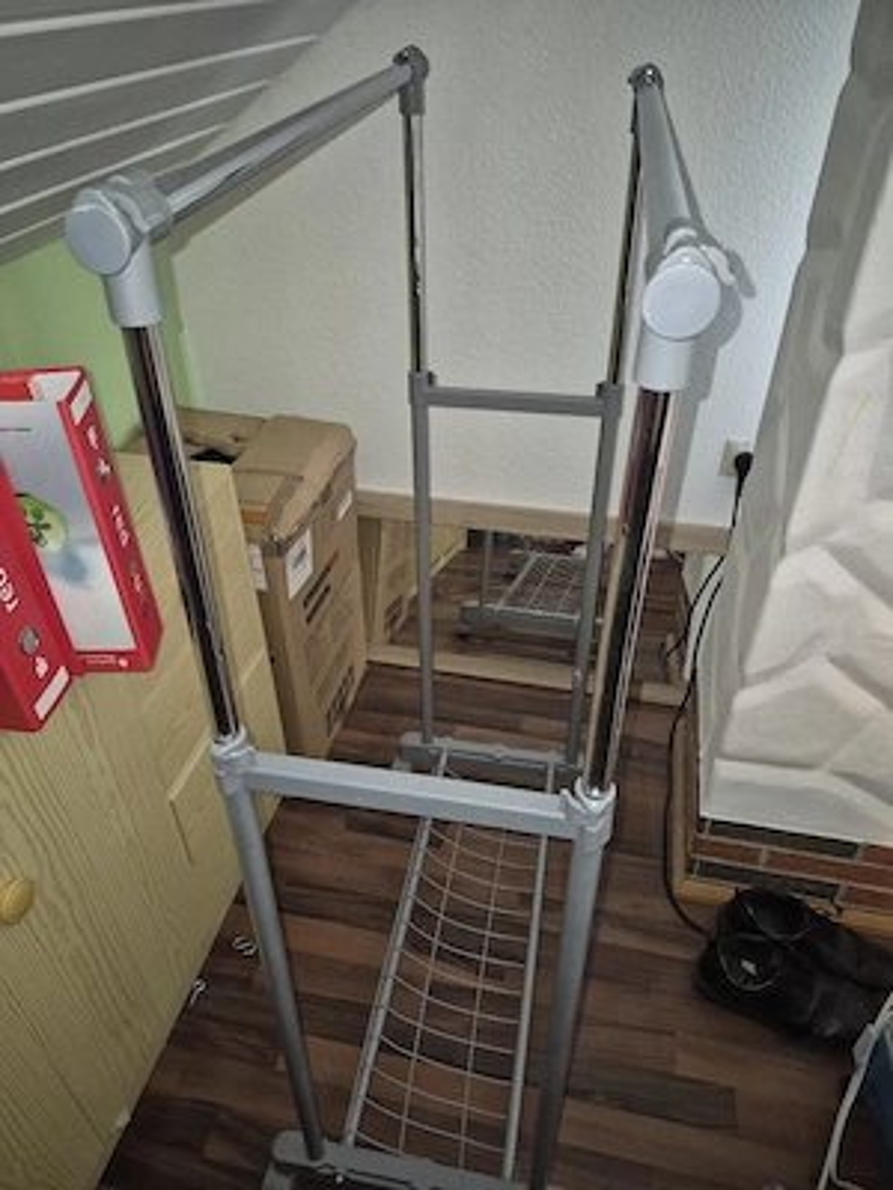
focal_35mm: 23
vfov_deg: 73.9
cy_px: 595
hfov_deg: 58.9
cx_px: 446
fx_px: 791
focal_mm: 5.4
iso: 320
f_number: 1.8
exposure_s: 1/8
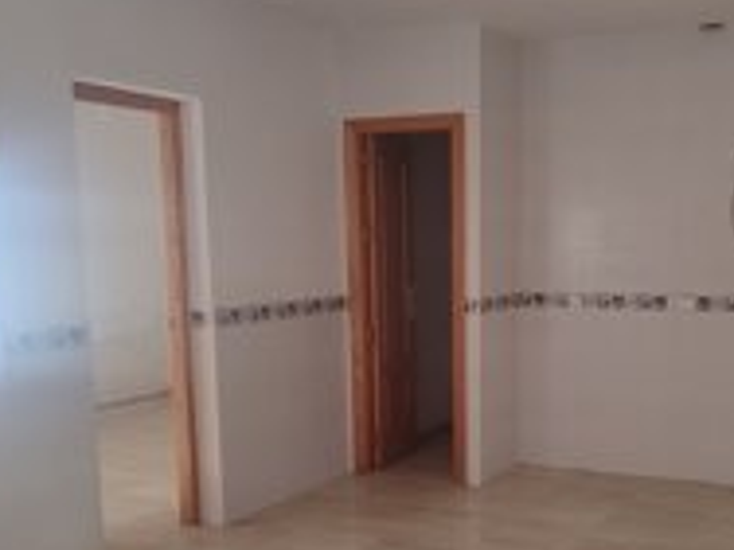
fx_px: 1018
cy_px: 410
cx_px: 465
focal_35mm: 48
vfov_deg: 29.8
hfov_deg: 39.4
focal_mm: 5.95
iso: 113
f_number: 1.89
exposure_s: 1/50
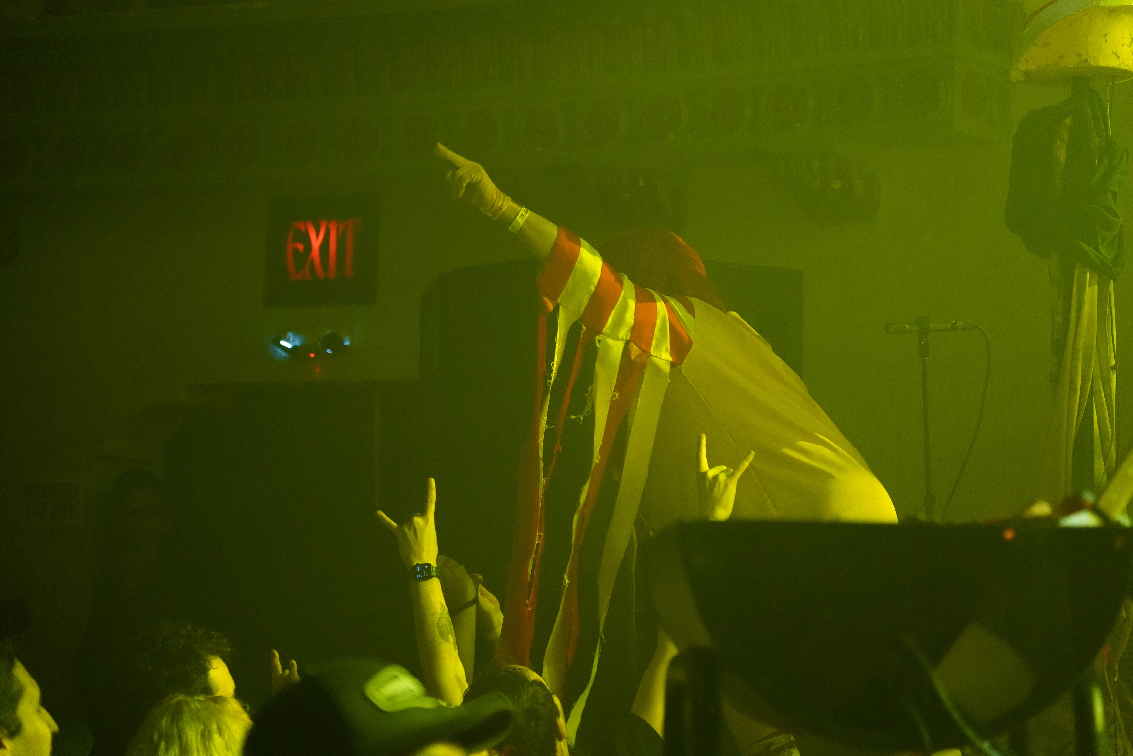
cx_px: 566
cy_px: 378
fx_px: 3210
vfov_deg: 13.4
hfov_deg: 20.0
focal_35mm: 102
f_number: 4
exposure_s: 1/160
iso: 8000
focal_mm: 102
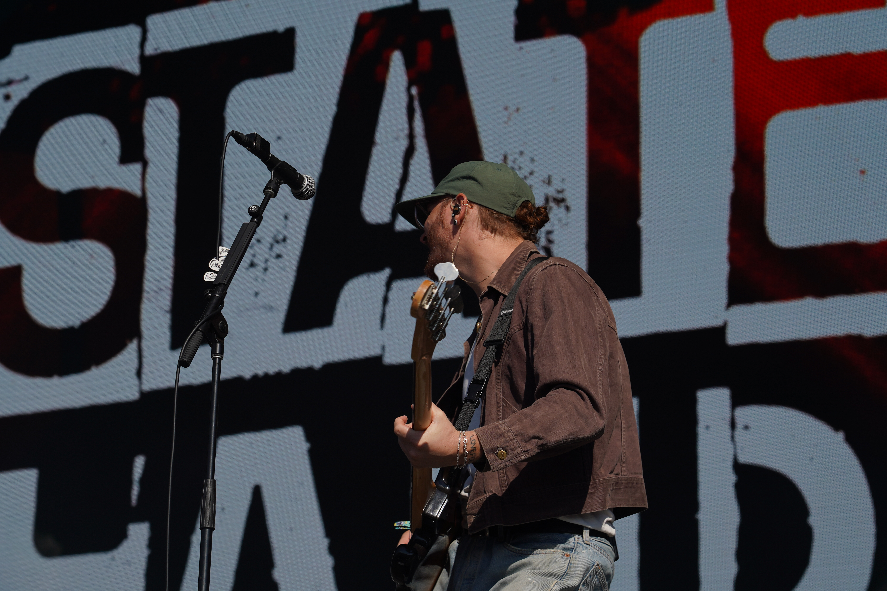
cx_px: 444
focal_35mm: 105
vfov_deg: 13.0
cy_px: 296
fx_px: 2587
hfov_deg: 19.5
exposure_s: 1/800
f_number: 8
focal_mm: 105
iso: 100
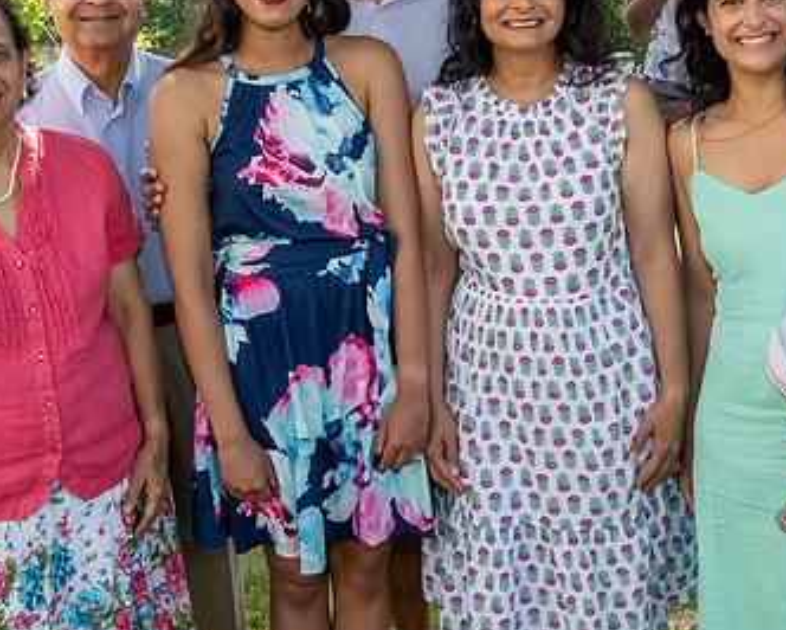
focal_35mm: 58
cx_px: 533
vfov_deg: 26.0
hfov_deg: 32.2
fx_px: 1350
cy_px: 173
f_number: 9
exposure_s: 1/250
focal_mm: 22
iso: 800
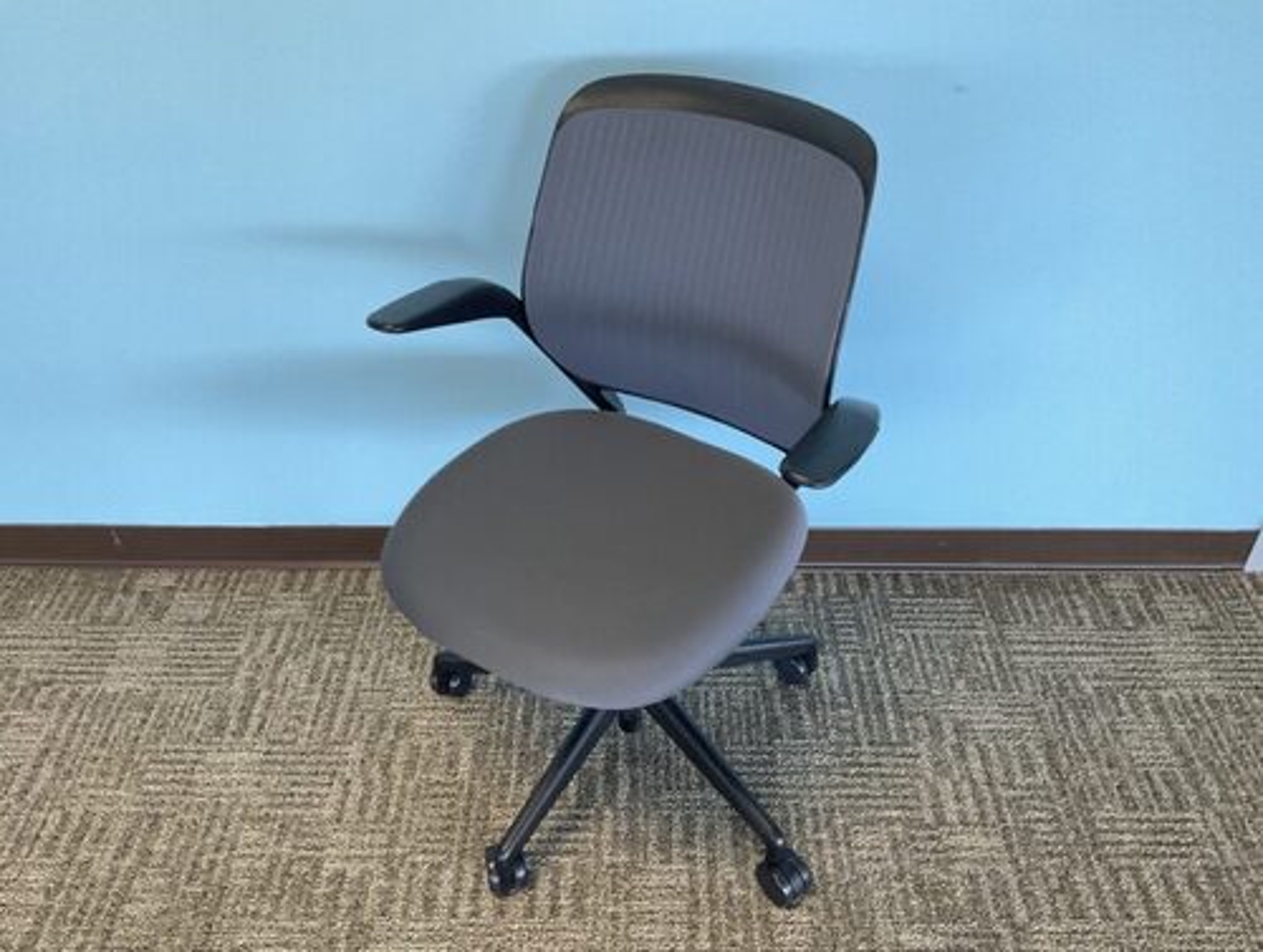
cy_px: 476
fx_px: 1060
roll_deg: -0.5
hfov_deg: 61.6
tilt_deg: -38.9
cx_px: 632
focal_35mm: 29
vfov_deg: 48.4
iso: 200
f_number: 1.8
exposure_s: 1/60
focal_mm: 3
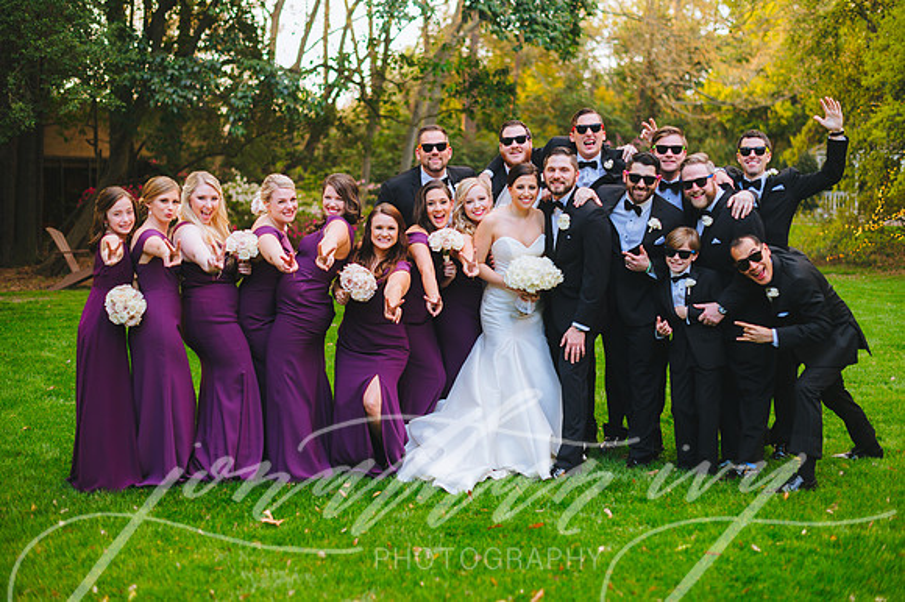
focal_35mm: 50
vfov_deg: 27.0
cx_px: 452
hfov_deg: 39.6
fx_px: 1256
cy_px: 301
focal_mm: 50
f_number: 2
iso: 400
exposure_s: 1/320
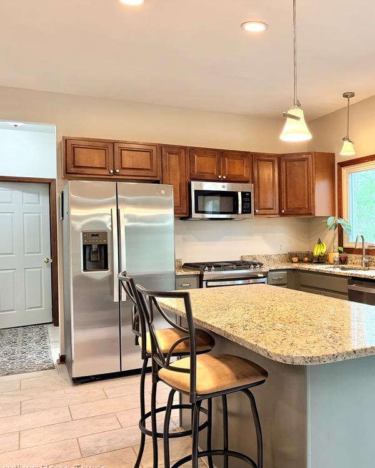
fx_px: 444
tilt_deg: -1.3
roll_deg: +1.1
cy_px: 237
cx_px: 266
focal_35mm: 32
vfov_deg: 55.7
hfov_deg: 44.7
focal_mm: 6.76
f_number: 1.78
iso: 200
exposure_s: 1/120
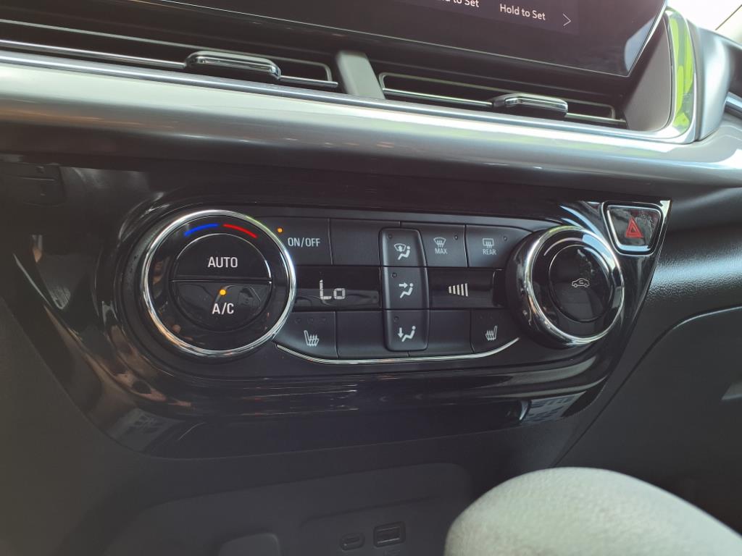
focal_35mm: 27
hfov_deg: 65.3
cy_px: 278
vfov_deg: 51.4
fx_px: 579
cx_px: 371
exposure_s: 1/40
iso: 40
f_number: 1.9
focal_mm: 3.58
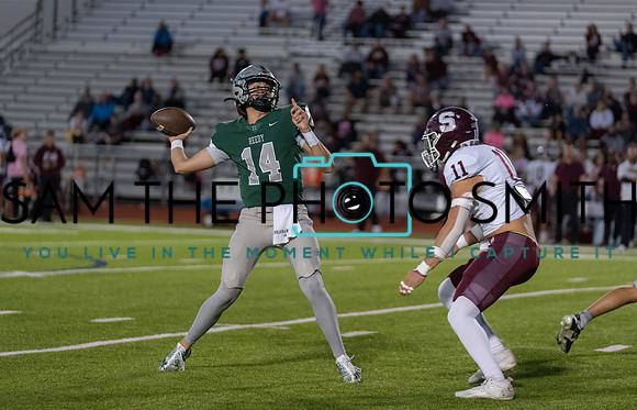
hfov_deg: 11.8
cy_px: 165
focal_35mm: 177
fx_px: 3092
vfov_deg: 7.6
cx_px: 286
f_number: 2.8
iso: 5000
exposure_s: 1/1250
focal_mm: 147
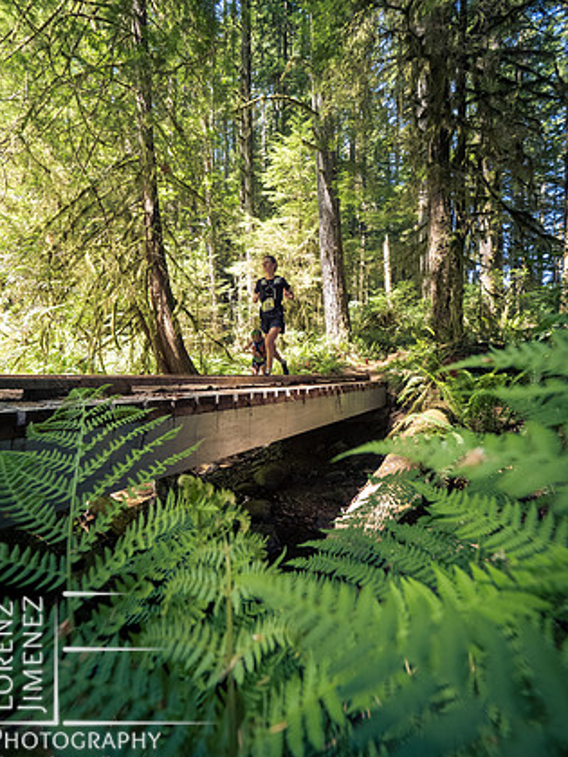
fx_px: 328
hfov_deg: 81.7
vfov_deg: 98.2
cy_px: 380
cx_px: 268
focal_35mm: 15
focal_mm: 7
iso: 1600
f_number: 4
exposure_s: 1/500
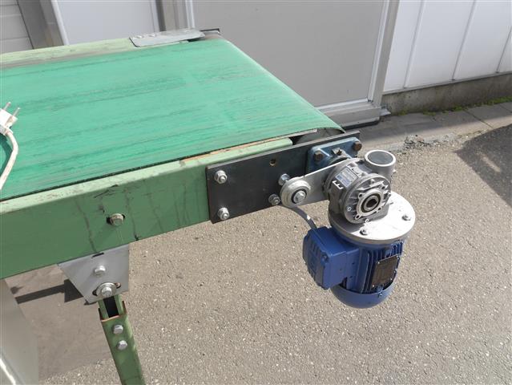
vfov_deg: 49.8
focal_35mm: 28
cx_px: 256
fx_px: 414
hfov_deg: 63.4
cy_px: 192
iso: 160
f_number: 6.3
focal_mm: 14
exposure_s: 1/320
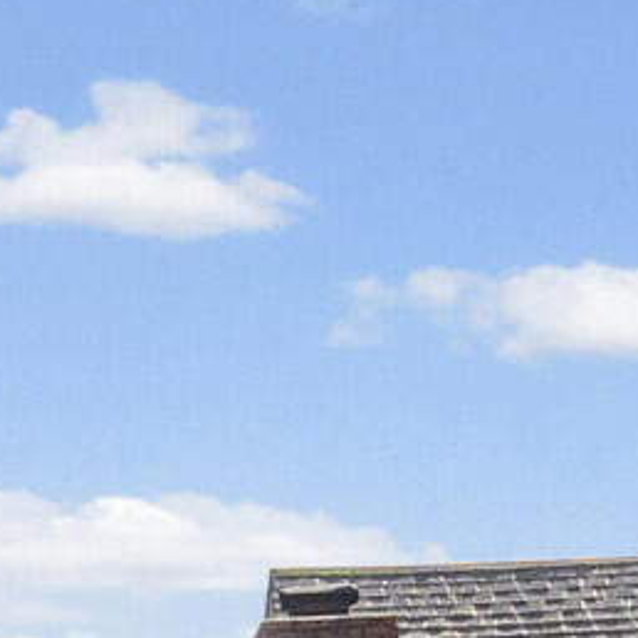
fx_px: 5985
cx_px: -1476
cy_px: 1468
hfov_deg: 5.6
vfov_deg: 5.9
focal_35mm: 287
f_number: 9
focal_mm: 30
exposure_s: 1/500
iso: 800
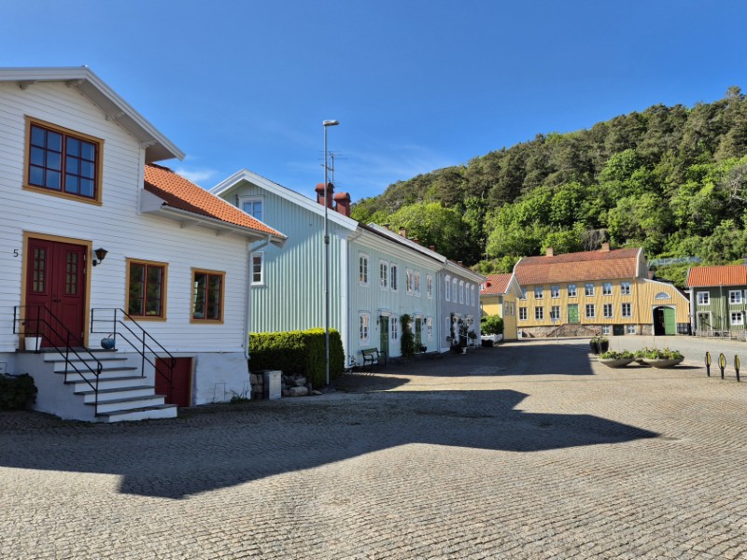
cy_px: 280
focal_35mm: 23
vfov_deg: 58.9
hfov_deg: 73.9
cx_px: 374
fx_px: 496
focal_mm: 5.4
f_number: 1.8
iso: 25
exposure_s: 1/1429
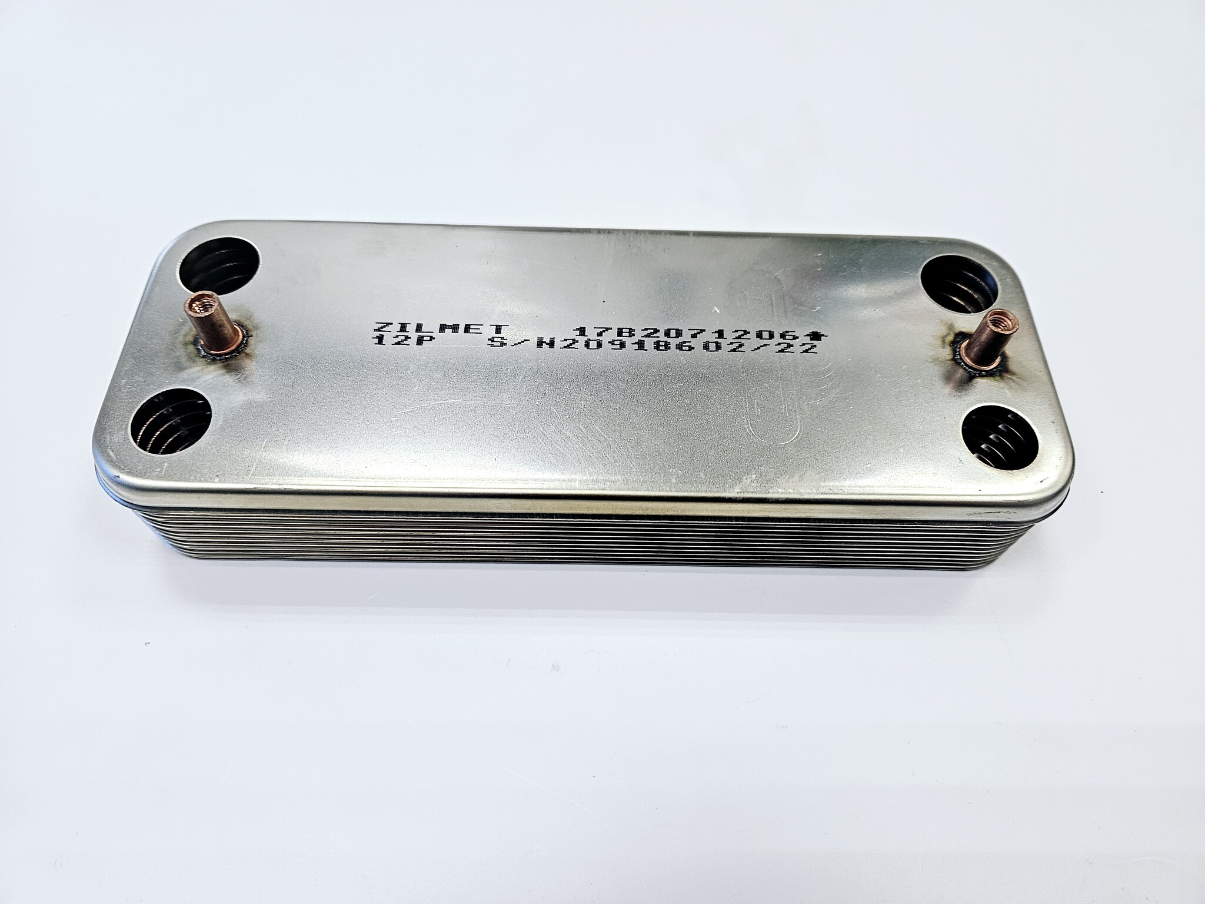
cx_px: 602
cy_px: 452
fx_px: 801
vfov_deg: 58.9
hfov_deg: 73.9
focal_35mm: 23
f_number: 1.8
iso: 160
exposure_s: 1/190
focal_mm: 5.4
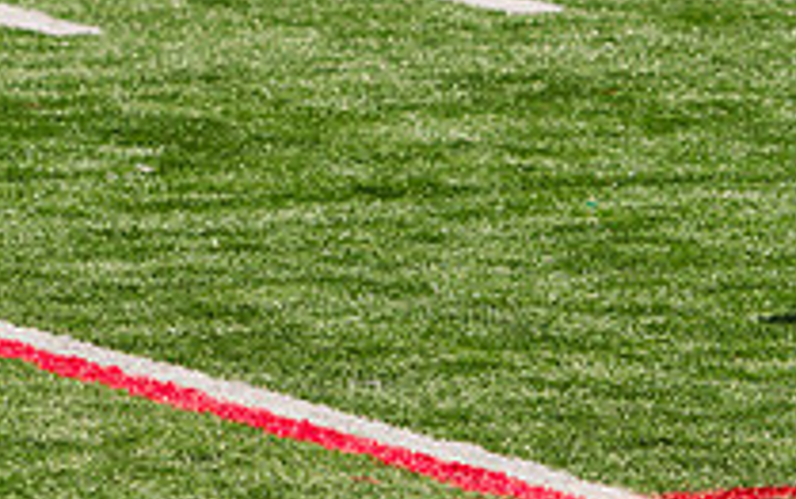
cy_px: -83
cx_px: 116
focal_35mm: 1237
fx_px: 26857
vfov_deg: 1.1
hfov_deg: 1.7
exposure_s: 1/1600
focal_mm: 382
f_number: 6.3
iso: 320
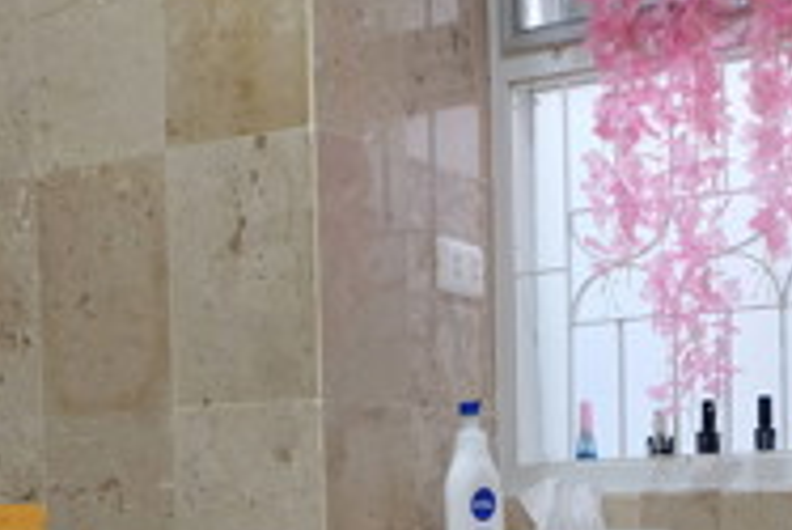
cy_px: 619
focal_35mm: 77
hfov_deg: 26.3
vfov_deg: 17.0
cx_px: 352
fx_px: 1695
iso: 640
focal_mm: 16
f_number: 3.5
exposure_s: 1/30
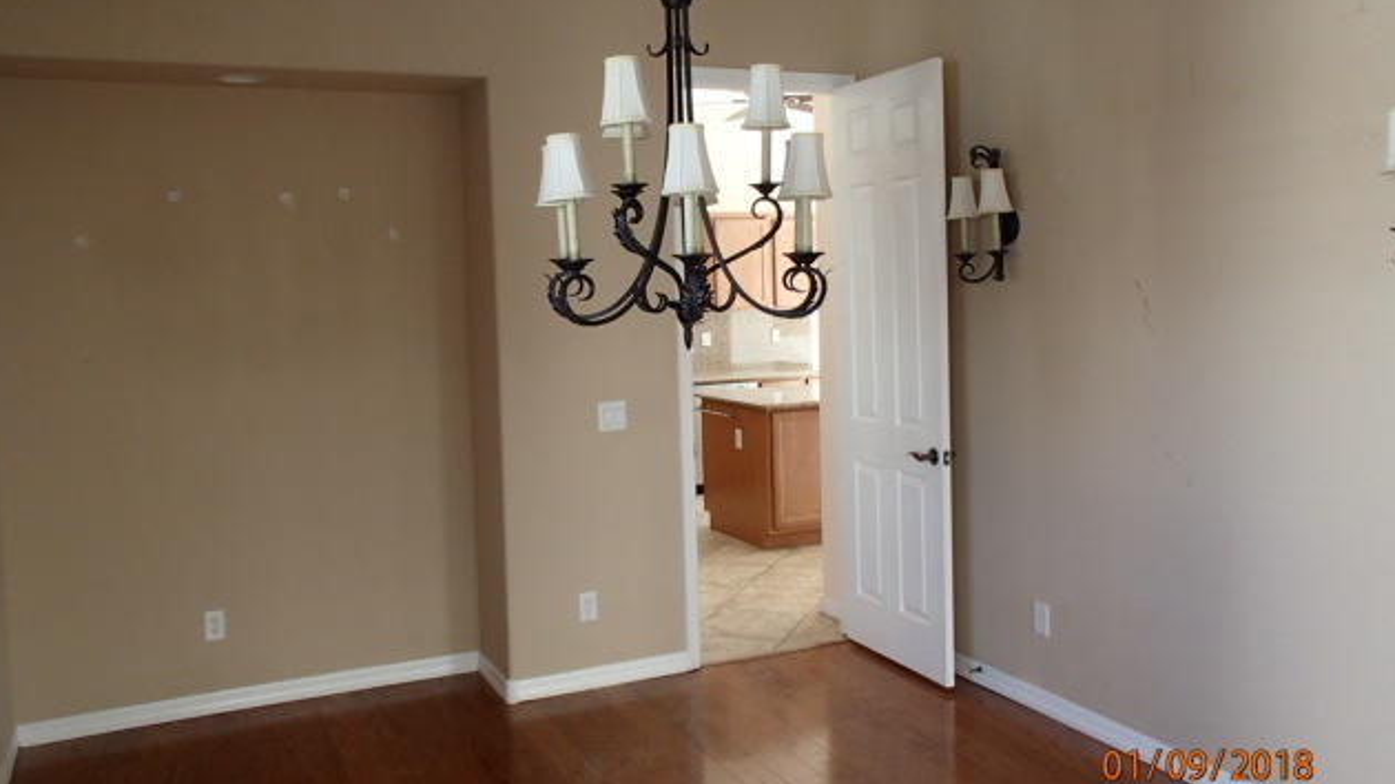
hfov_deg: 62.6
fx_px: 1146
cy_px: 345
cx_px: 691
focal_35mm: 31
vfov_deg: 37.7
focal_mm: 5
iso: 200
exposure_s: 1/40
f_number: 3.9
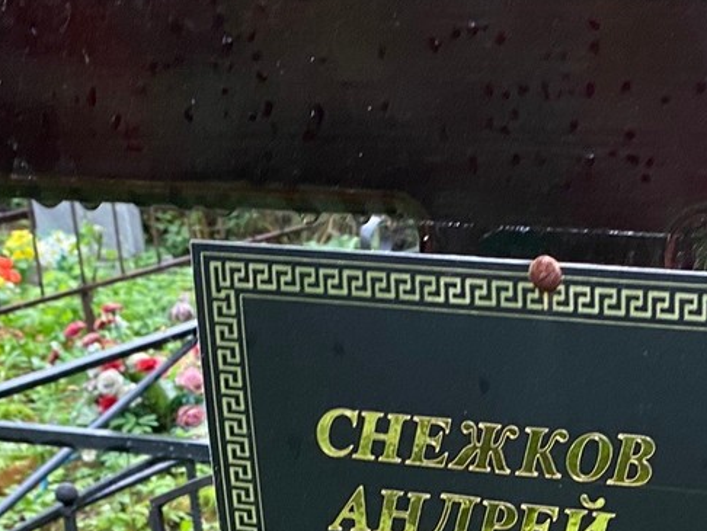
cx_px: 665
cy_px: 663
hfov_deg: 24.4
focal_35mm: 77
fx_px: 1573
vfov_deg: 18.1
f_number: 1.8
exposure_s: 1/79
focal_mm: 4.25
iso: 125
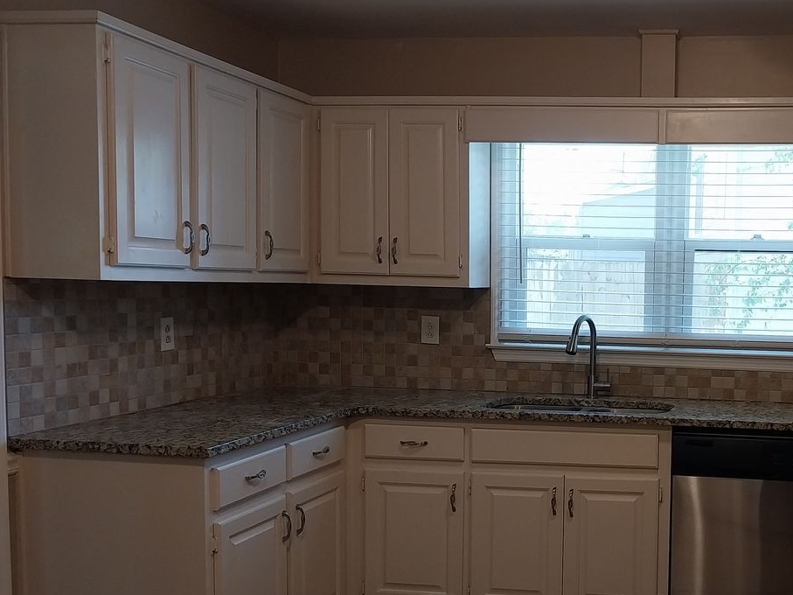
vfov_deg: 33.5
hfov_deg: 41.7
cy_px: 361
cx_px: 650
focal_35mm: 43
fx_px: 985
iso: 125
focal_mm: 4
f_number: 1.8
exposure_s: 1/50
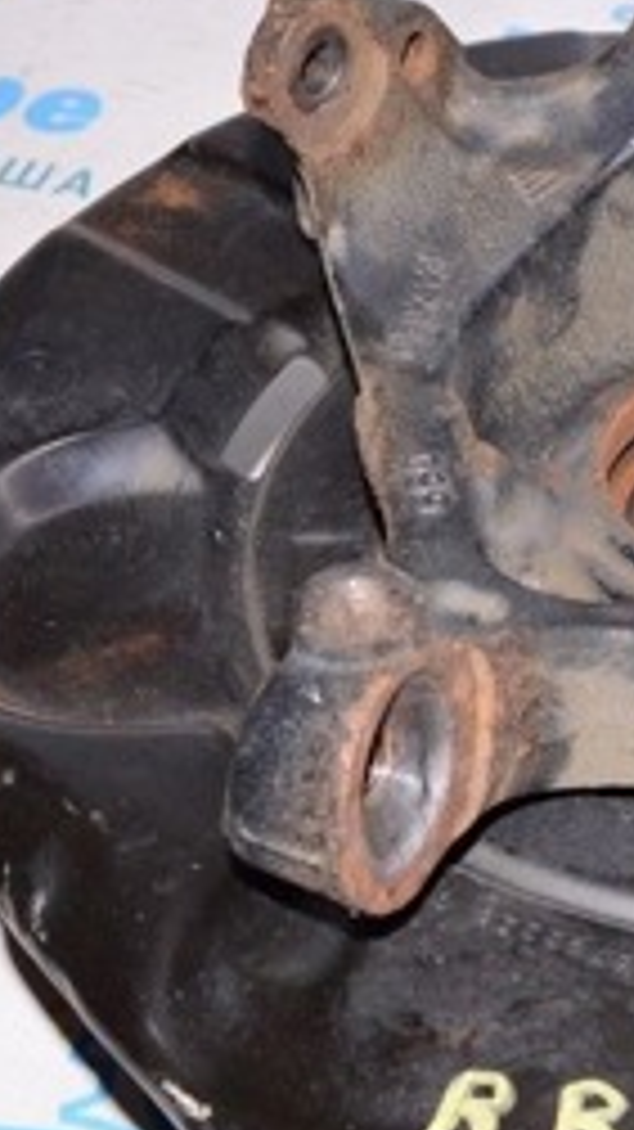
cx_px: 625
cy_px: 529
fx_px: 2633
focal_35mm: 88
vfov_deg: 24.2
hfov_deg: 13.6
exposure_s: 1/200
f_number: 8
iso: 1600
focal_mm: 22
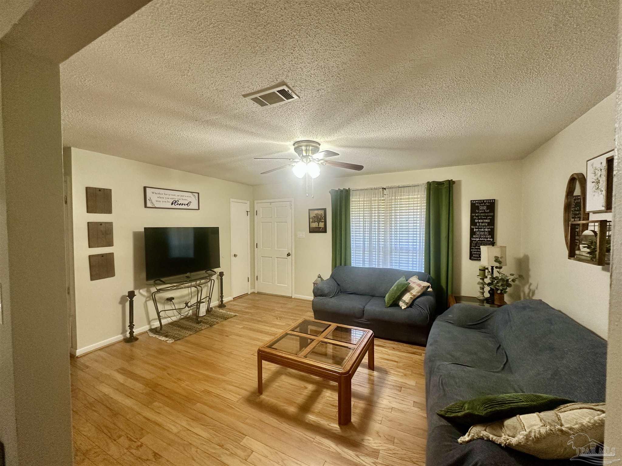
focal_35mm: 14
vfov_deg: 85.7
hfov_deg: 102.1
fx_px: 252
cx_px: 311
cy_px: 233
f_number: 2.2
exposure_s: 1/60
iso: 200
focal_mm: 2.22
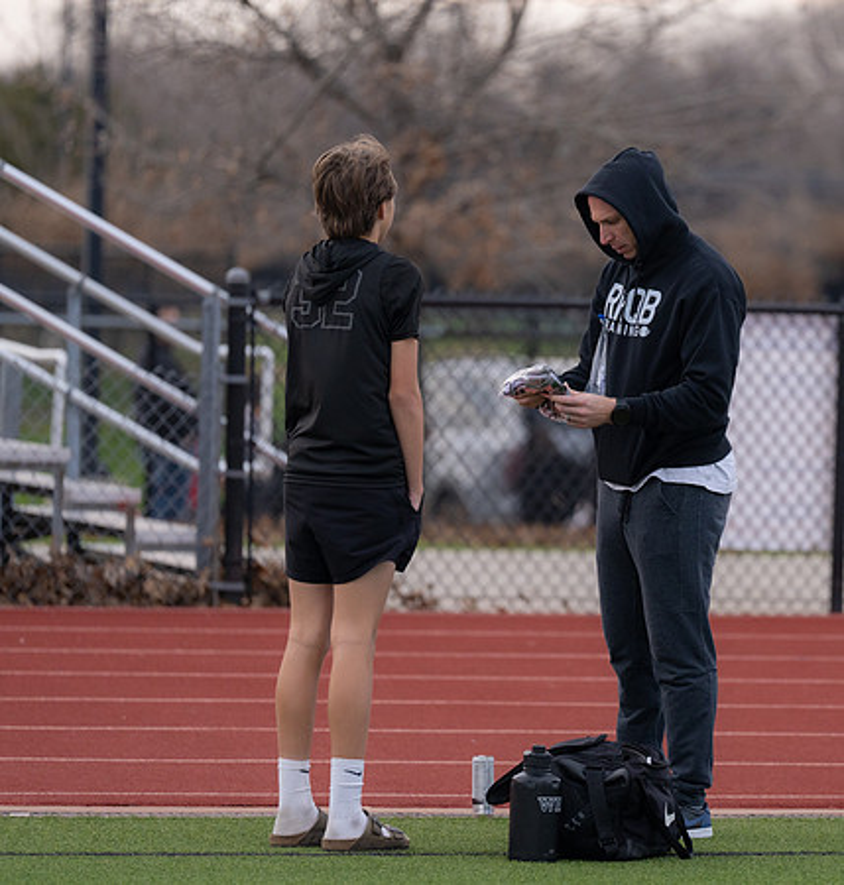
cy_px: 432
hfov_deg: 6.2
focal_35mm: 275
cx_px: 620
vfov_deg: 6.5
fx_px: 7766
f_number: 2.8
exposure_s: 1/1000
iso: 1250
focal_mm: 200
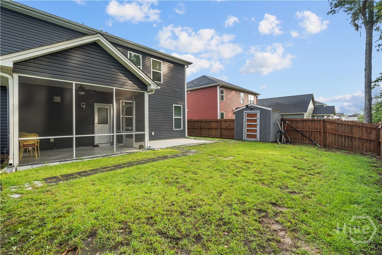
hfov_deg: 90.0
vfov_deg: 67.4
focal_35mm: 18
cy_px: 128
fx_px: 191
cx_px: 191
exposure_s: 1/30
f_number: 8
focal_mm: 18
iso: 125
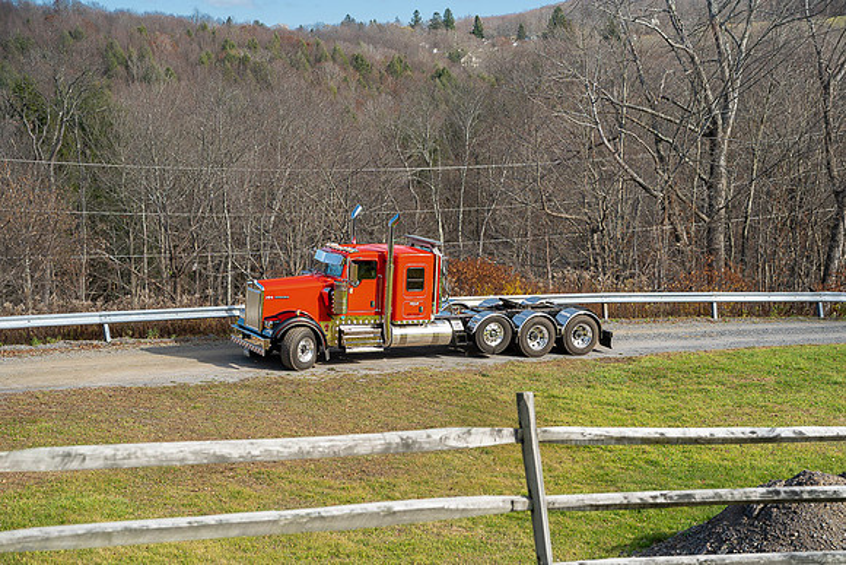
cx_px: 423
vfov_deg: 21.3
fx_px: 1504
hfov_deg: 31.4
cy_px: 282
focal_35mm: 64
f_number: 3.5
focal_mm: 64
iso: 100
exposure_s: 1/200
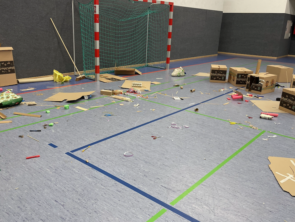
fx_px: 264
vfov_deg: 45.4
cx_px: 142
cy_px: 114
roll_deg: -2.3
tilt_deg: -18.3
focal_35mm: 31
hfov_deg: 58.3
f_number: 1.6
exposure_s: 1/121
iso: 125
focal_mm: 5.1
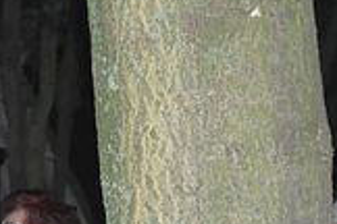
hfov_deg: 10.8
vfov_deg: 7.7
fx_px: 1619
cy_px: 405
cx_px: -354
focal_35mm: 173
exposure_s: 1/60
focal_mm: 22
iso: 2000
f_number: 5
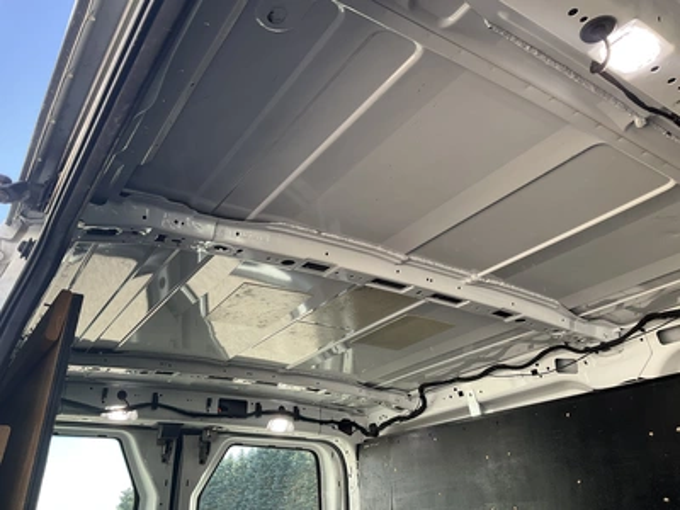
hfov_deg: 61.7
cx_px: 340
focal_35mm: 29
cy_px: 255
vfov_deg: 48.2
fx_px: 570
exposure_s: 1/122
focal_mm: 3
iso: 20
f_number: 1.8
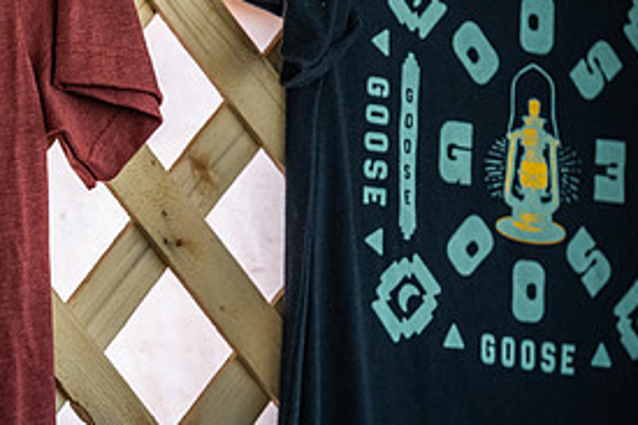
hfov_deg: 4.9
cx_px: 2
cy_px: 143
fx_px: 7474
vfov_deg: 3.3
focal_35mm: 422
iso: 3200
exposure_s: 1/400
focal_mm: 200
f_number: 5.6
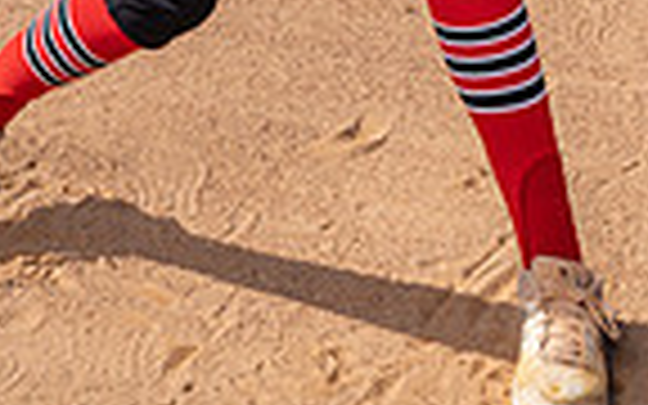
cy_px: -526
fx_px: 1801
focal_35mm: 102
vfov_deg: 11.1
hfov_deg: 20.4
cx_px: 256
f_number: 10
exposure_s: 1/250
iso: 125
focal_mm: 32
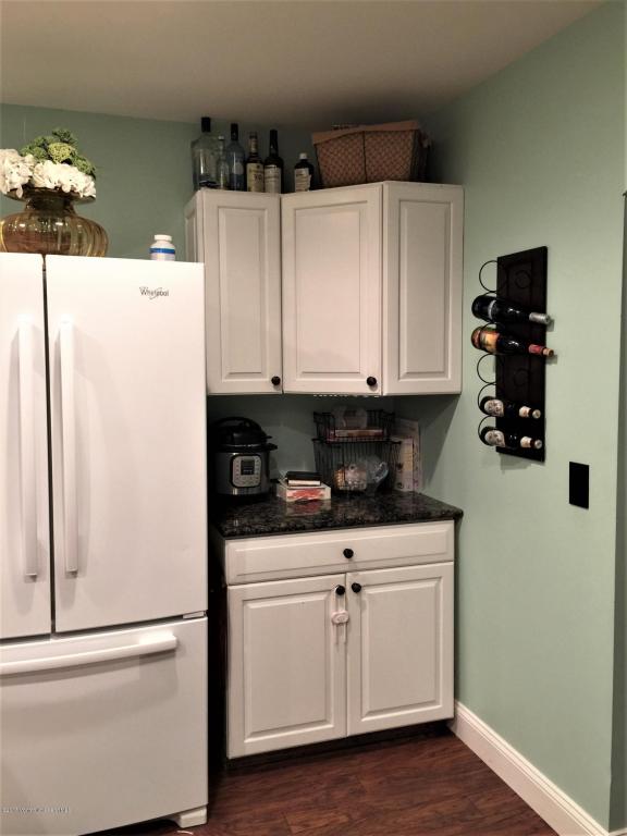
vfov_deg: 61.7
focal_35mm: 29
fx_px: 700
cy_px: 418
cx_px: 314
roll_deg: -0.8
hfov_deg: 48.2
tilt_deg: -4.5
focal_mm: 4.15
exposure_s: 1/15
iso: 80
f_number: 2.2
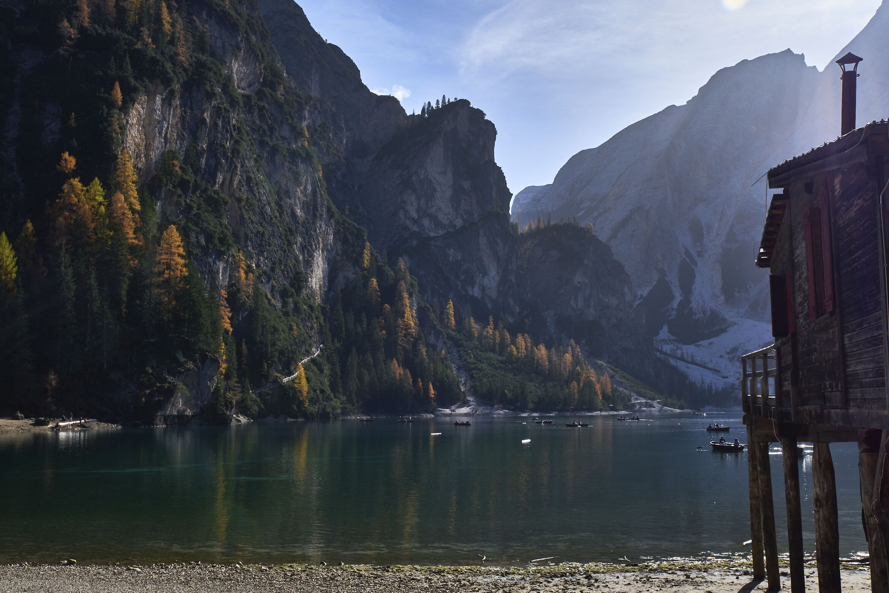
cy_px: 293
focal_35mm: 36
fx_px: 889
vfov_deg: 36.9
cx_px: 457
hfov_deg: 53.1
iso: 250
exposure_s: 1/320
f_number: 16
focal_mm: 23
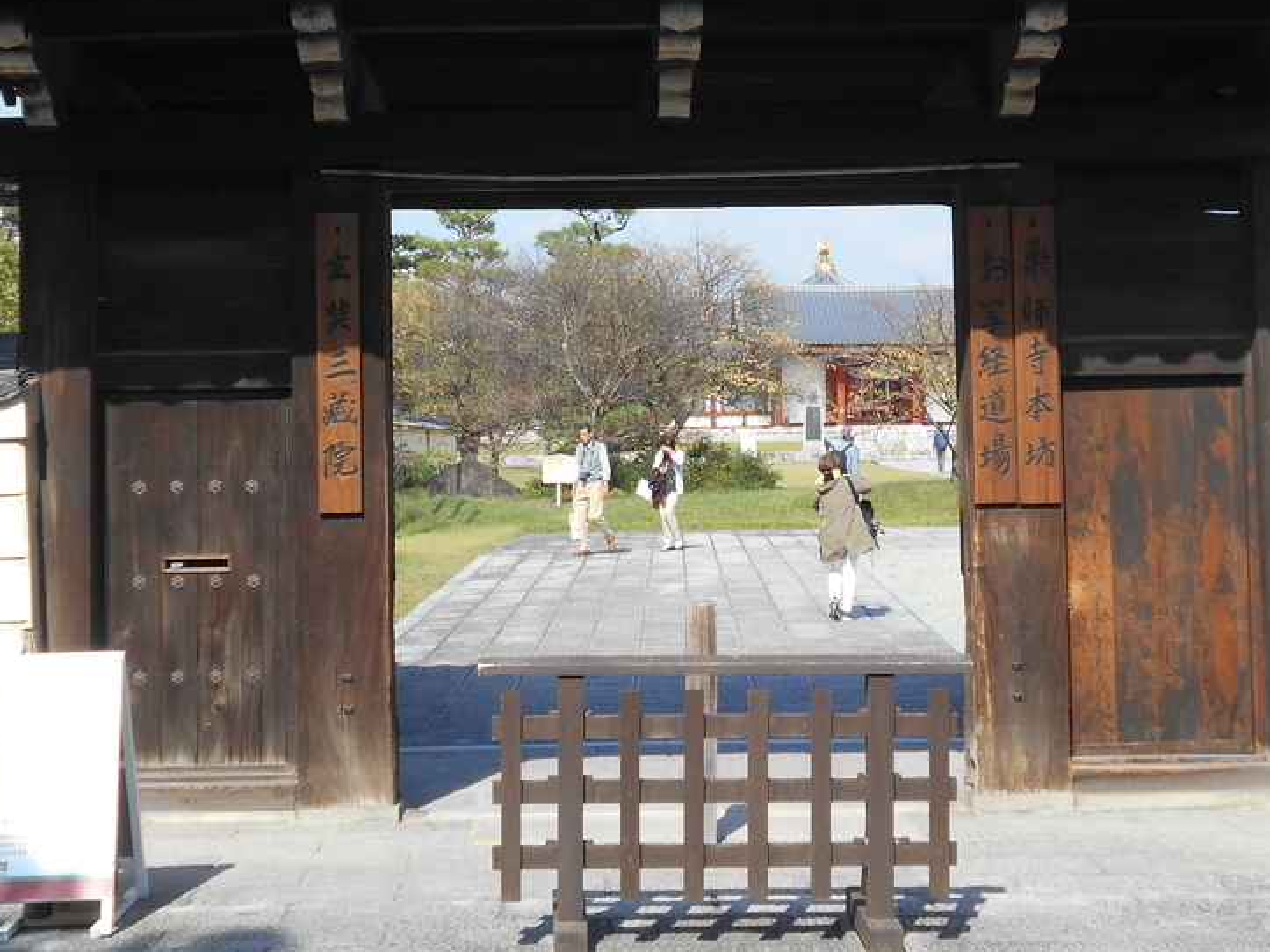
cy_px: 258
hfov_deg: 26.7
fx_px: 2678
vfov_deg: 20.0
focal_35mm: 73
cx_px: 689
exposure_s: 1/400
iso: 80
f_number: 4.2
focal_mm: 7.7
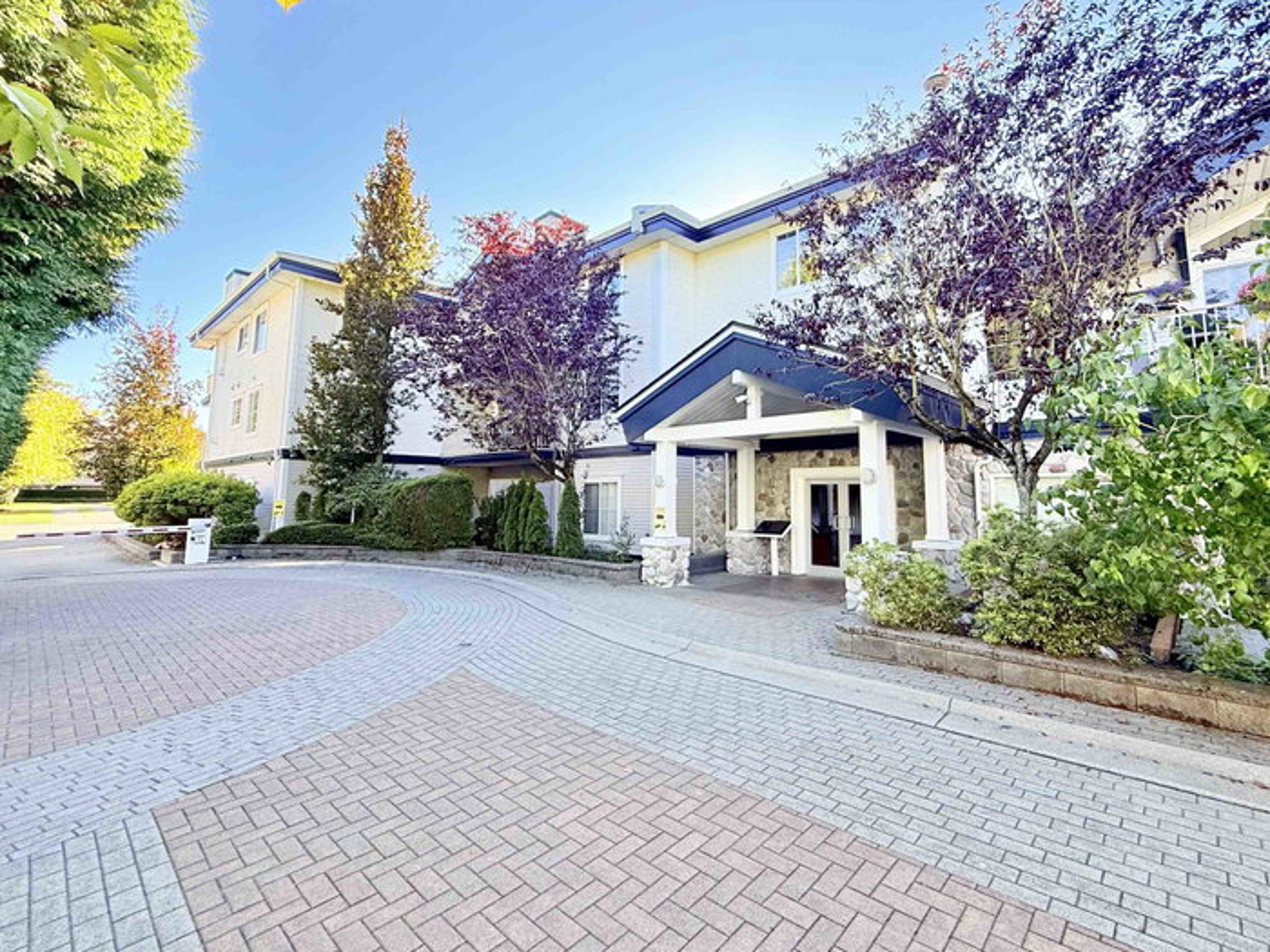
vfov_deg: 77.8
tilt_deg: +8.4
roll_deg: -0.7
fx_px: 587
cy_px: 424
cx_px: 695
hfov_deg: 94.2
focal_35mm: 16
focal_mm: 2.22
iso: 50
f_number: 2.2
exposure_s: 1/239
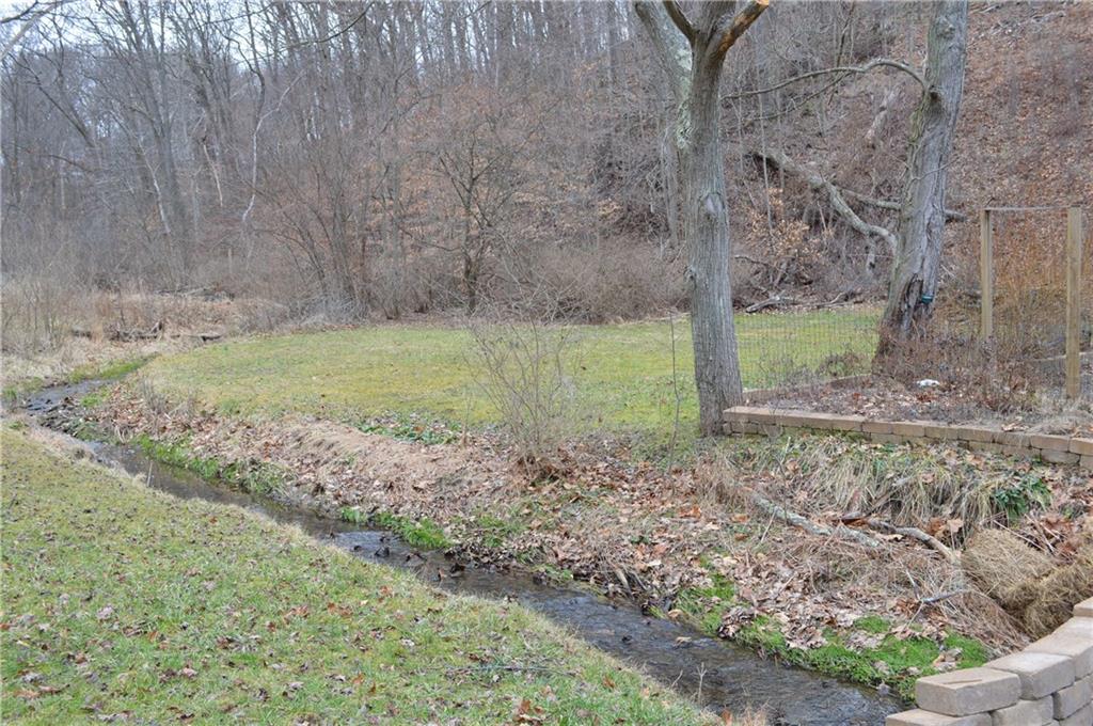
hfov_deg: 53.2
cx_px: 546
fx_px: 1092
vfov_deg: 36.8
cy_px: 363
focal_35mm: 36
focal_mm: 24
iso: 400
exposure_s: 1/125
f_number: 5.6
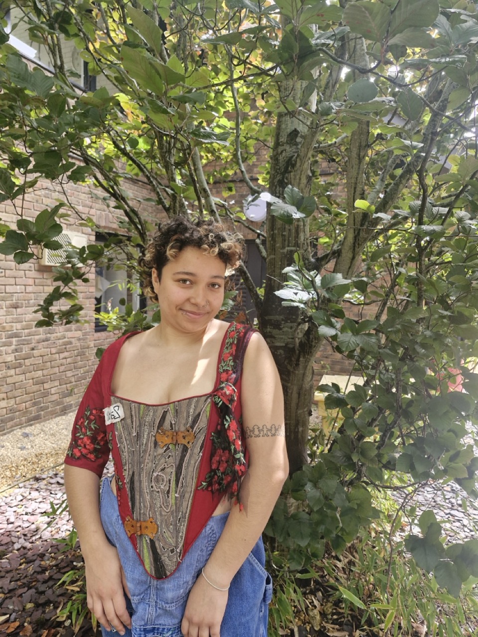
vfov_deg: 73.9
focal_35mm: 23
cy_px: 318
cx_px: 239
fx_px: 423
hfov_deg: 58.9
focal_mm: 5.54
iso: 80
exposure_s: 1/180
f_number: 1.8
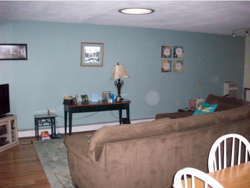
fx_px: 267
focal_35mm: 37
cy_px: 94
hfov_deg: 50.1
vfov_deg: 38.7
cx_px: 125
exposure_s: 1/128
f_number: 2.8
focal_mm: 6.2
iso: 400
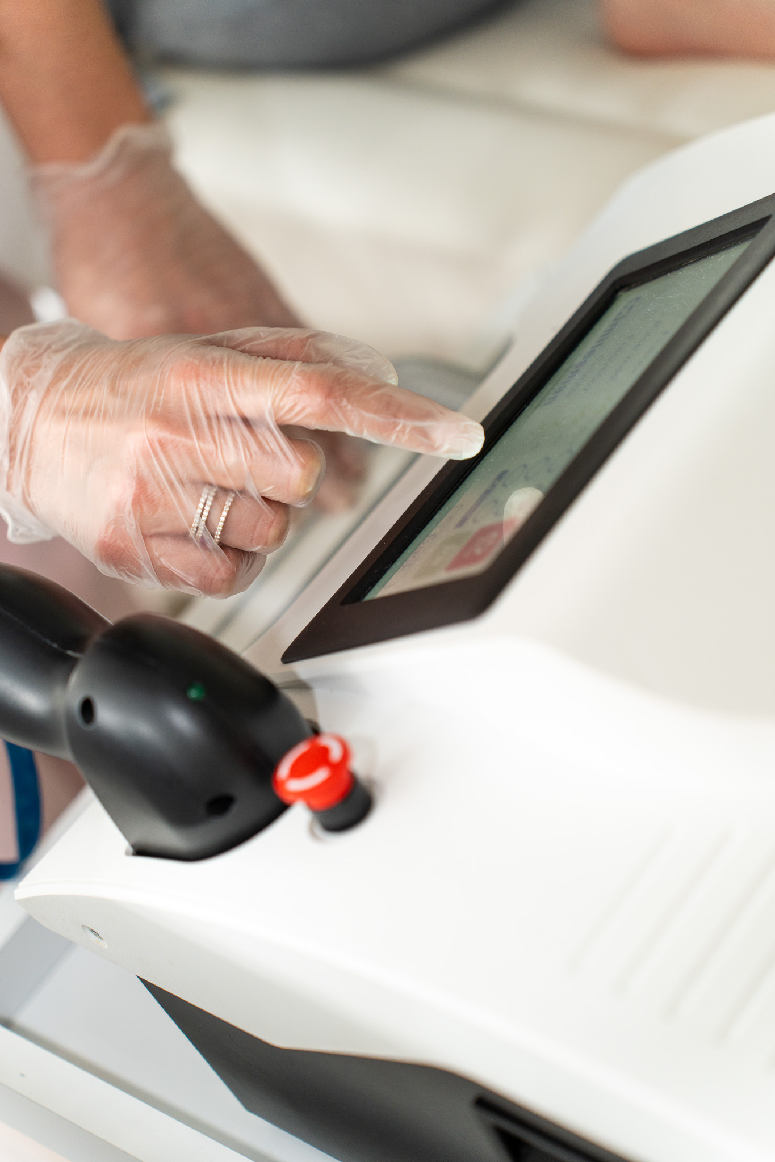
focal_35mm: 75
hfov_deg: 18.2
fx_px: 2422
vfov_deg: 27.0
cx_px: 388
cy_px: 581
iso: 640
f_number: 2.8
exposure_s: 1/250
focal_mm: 75
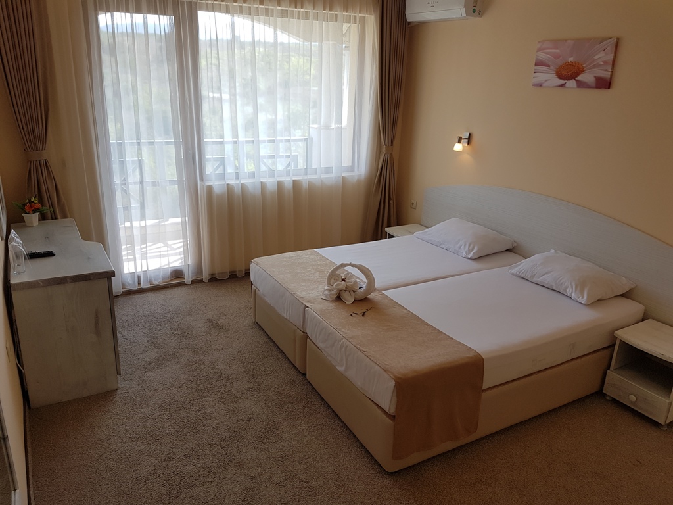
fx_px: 505
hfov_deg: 67.3
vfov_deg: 53.1
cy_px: 252
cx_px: 336
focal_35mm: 26
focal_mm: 4.2
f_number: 1.7
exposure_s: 1/195
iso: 40
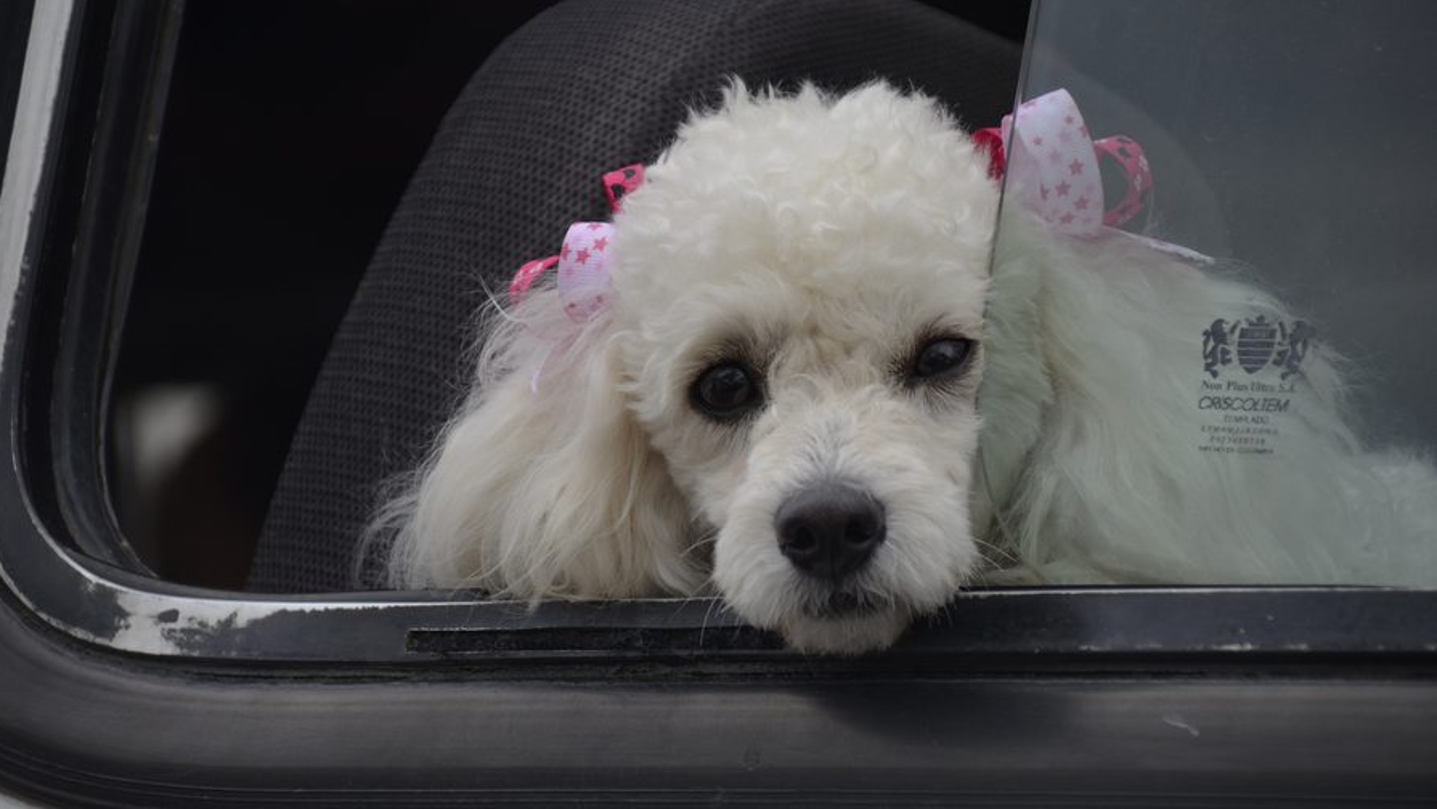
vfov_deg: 3.7
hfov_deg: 6.5
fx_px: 12616
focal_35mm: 331
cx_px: 716
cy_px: 390
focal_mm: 210
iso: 280
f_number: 6
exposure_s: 1/500
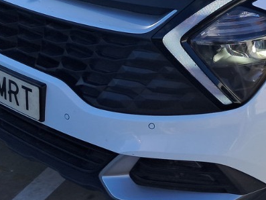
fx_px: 669
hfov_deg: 22.3
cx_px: 195
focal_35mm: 87
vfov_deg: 16.4
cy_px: -32
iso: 50
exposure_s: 1/588
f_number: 1.8
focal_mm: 4
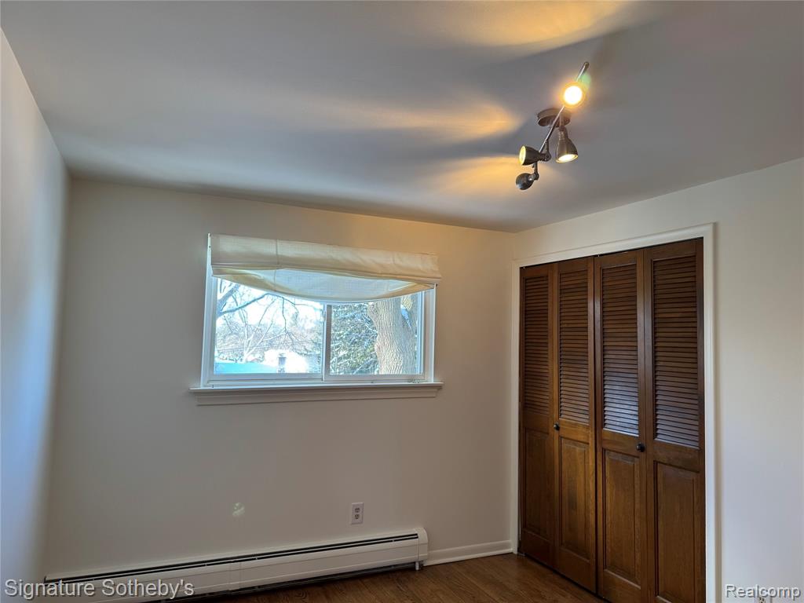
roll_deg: -1.7
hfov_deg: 71.6
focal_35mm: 24
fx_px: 557
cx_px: 402
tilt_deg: +3.5
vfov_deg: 56.8
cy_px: 302
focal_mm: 6.76
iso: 100
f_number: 1.78
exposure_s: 1/120
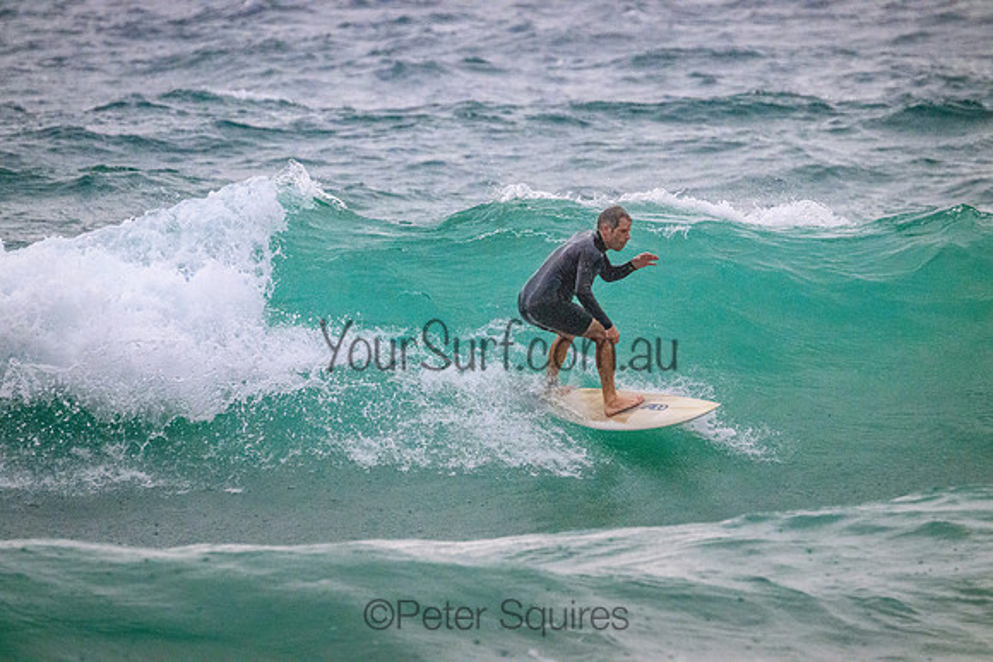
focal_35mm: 600
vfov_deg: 2.3
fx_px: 16553
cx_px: 496
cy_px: 331
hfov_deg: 3.4
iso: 10000
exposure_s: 1/2000
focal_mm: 600
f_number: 11
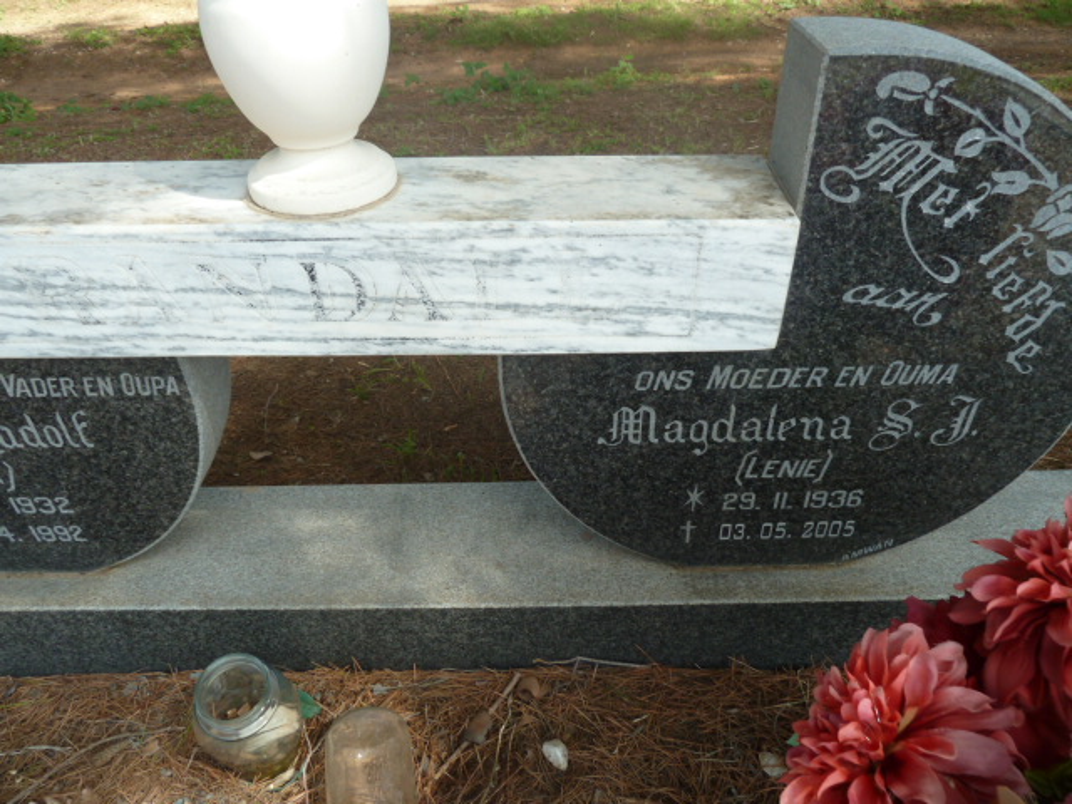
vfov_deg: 54.9
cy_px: 402
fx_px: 774
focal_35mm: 25
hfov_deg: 69.4
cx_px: 536
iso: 80
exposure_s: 1/160
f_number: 4
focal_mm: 4.1
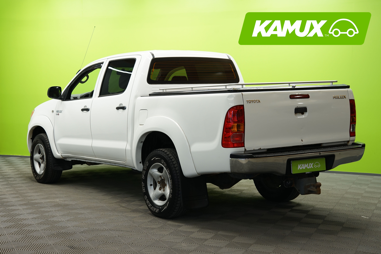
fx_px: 614
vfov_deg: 23.4
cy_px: 127
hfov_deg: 34.5
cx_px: 190
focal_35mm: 58
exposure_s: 1/15
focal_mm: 58
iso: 500
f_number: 5.6
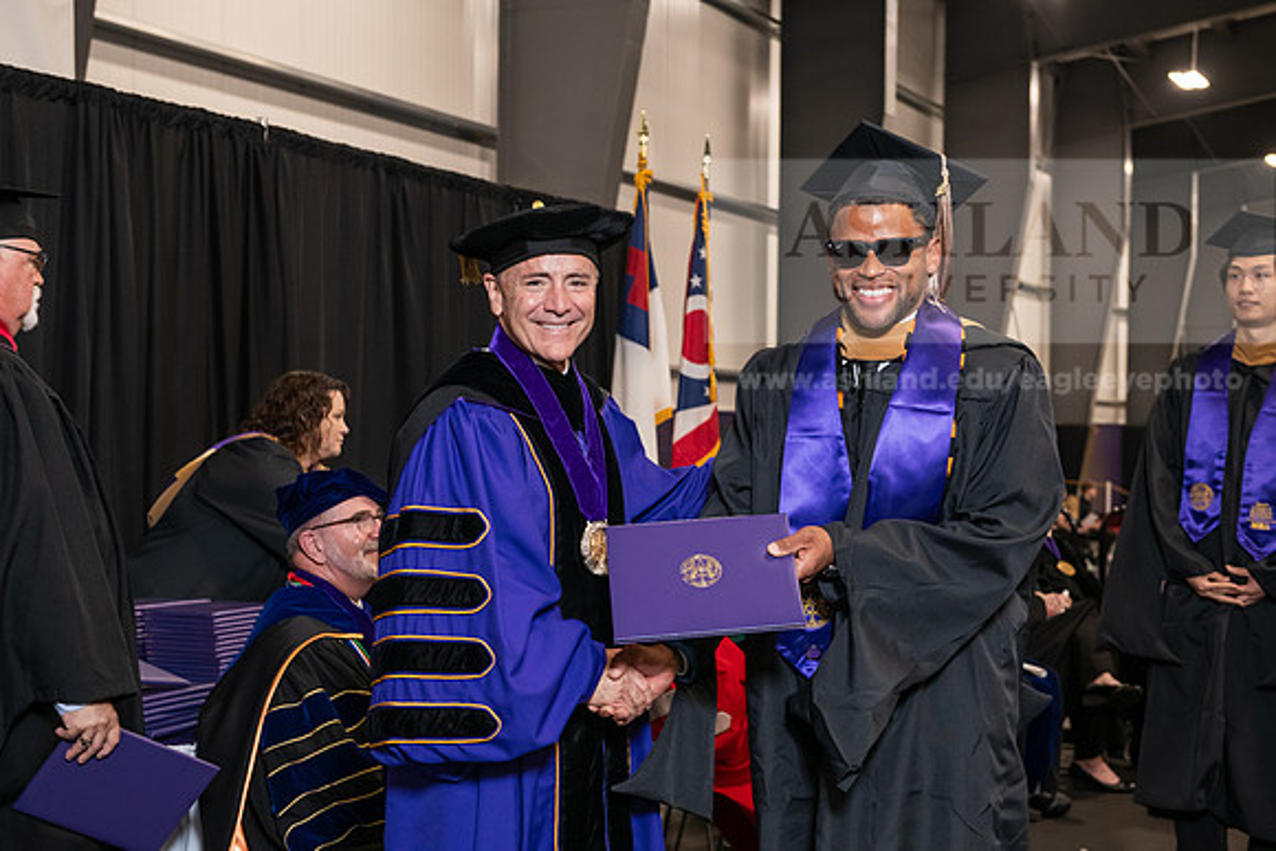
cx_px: 638
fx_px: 2056
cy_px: 426
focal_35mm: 58
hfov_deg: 34.5
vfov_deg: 23.4
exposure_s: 1/125
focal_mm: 58
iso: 2000
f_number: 5
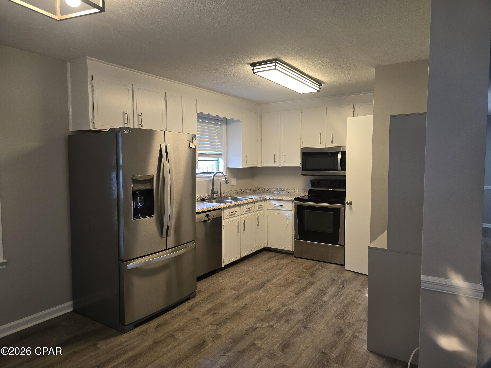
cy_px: 184
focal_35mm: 23
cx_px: 246
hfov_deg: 73.9
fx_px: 326
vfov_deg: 58.9
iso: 80
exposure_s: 1/60
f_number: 1.7
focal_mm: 6.3
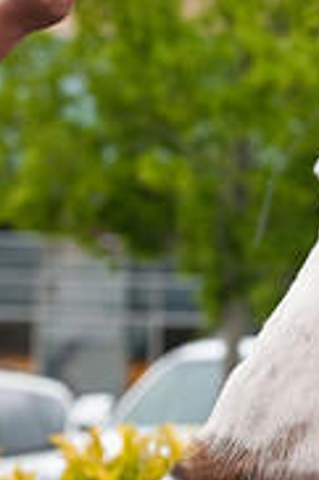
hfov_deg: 3.1
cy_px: 335
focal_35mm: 446
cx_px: 349
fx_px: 5939
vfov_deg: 4.6
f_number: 5.6
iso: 320
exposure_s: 1/400
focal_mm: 120
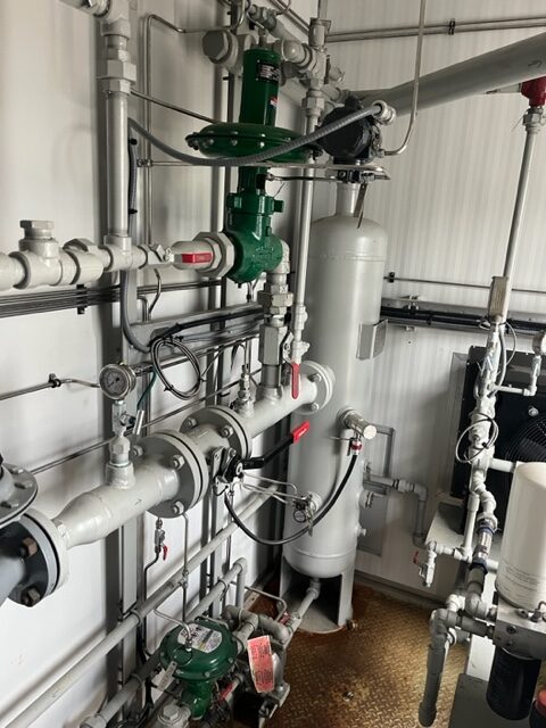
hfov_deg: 53.1
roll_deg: -1.3
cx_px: 273
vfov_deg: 67.3
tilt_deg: -14.7
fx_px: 547
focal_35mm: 26
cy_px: 364
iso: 320
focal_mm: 5.1
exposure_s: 1/60
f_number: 1.6
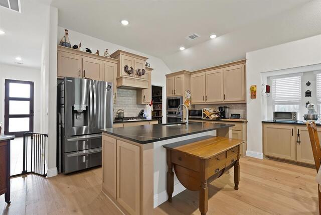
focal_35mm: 15
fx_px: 134
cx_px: 160
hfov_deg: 100.3
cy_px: 108
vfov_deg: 77.4
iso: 640
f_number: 9
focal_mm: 15
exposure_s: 1.6
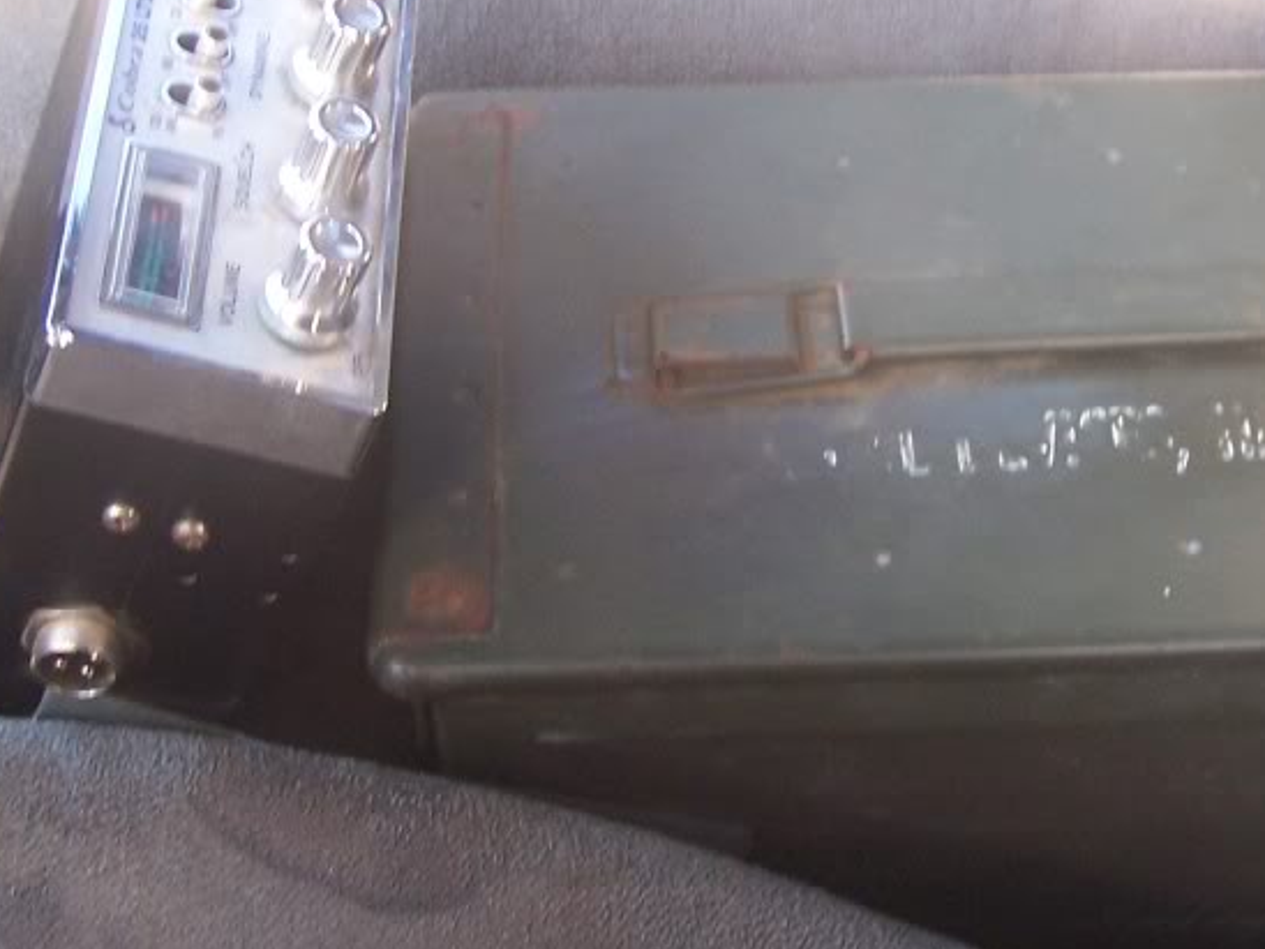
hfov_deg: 27.3
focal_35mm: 71
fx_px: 2595
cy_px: 369
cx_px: 817
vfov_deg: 20.7
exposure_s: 1/30
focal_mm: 6.3
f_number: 2.8
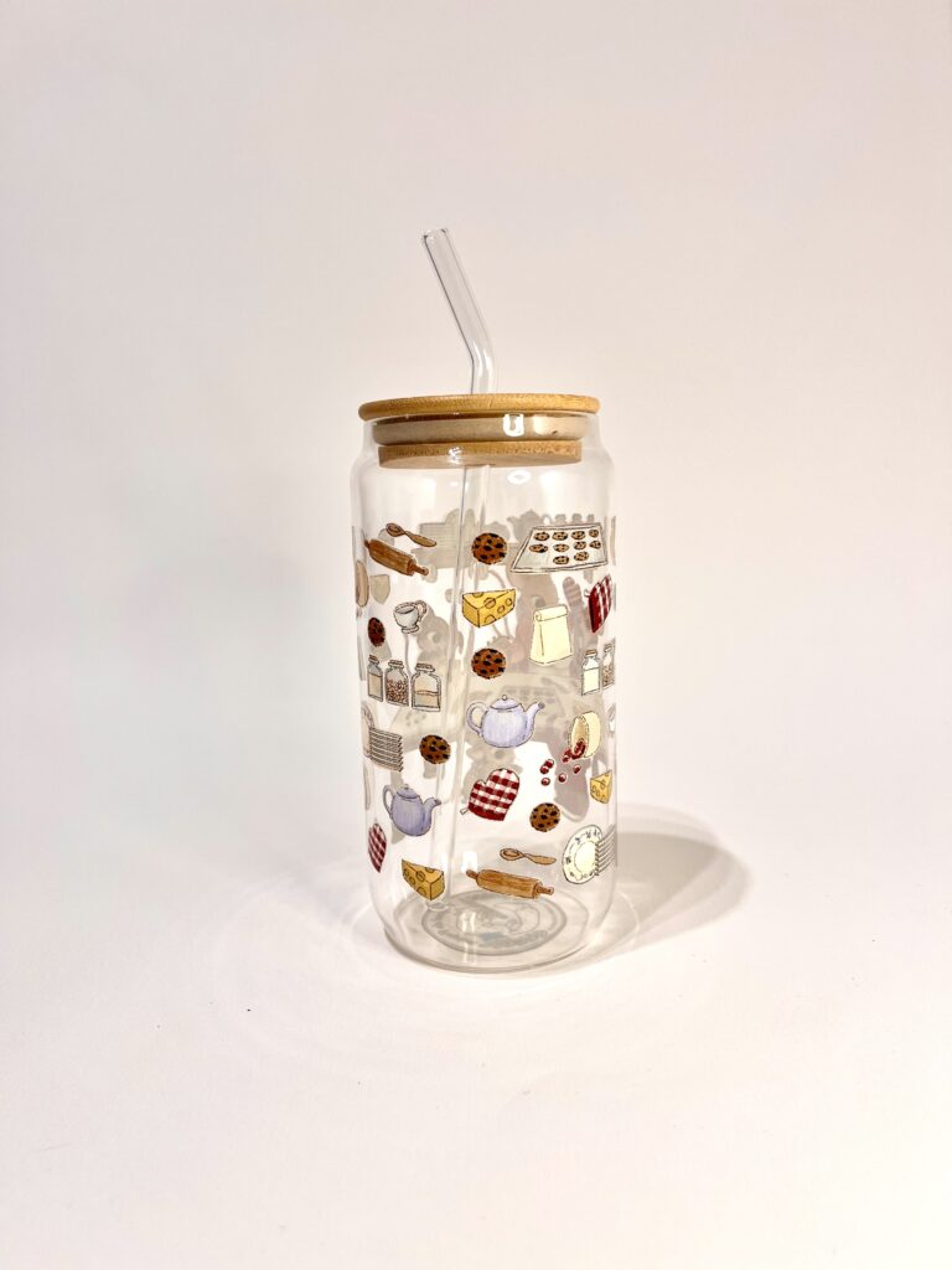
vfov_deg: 67.3
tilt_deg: -10.5
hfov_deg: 53.1
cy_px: 635
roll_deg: +1.9
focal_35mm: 26
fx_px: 953
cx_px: 476
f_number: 1.6
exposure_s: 1/100
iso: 50
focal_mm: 5.1
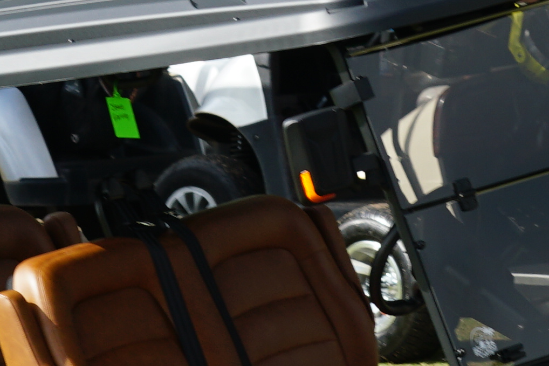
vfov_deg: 2.2
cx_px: 172
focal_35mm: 619
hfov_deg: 3.3
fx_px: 9440
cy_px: 79
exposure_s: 1/160
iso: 100
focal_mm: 70
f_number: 8
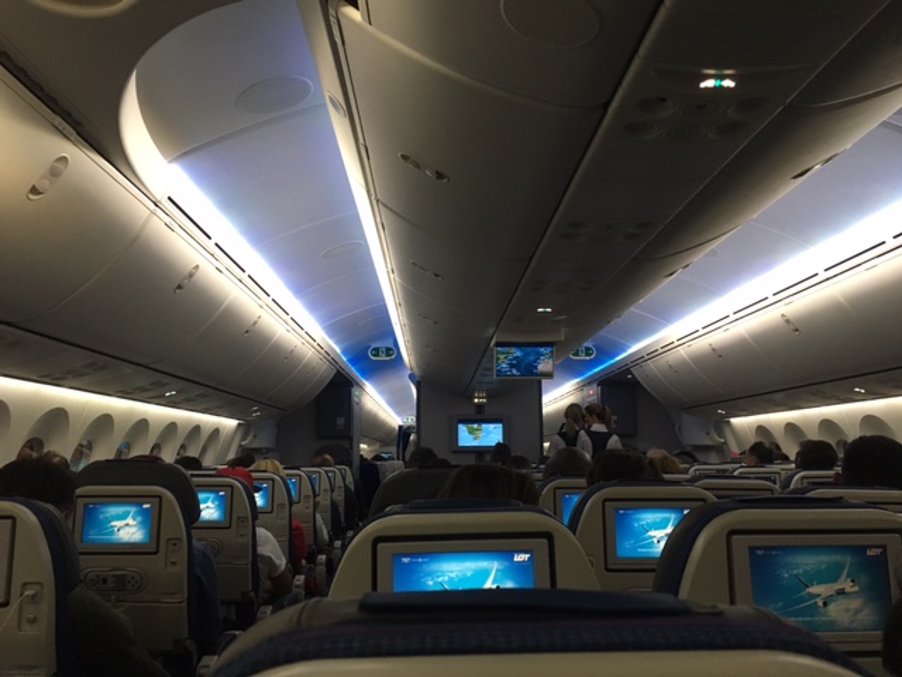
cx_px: 451
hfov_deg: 61.7
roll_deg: +0.6
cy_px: 338
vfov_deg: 48.2
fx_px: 756
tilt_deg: +9.5
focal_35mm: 29
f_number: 2.2
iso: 125
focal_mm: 4.15
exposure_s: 1/30
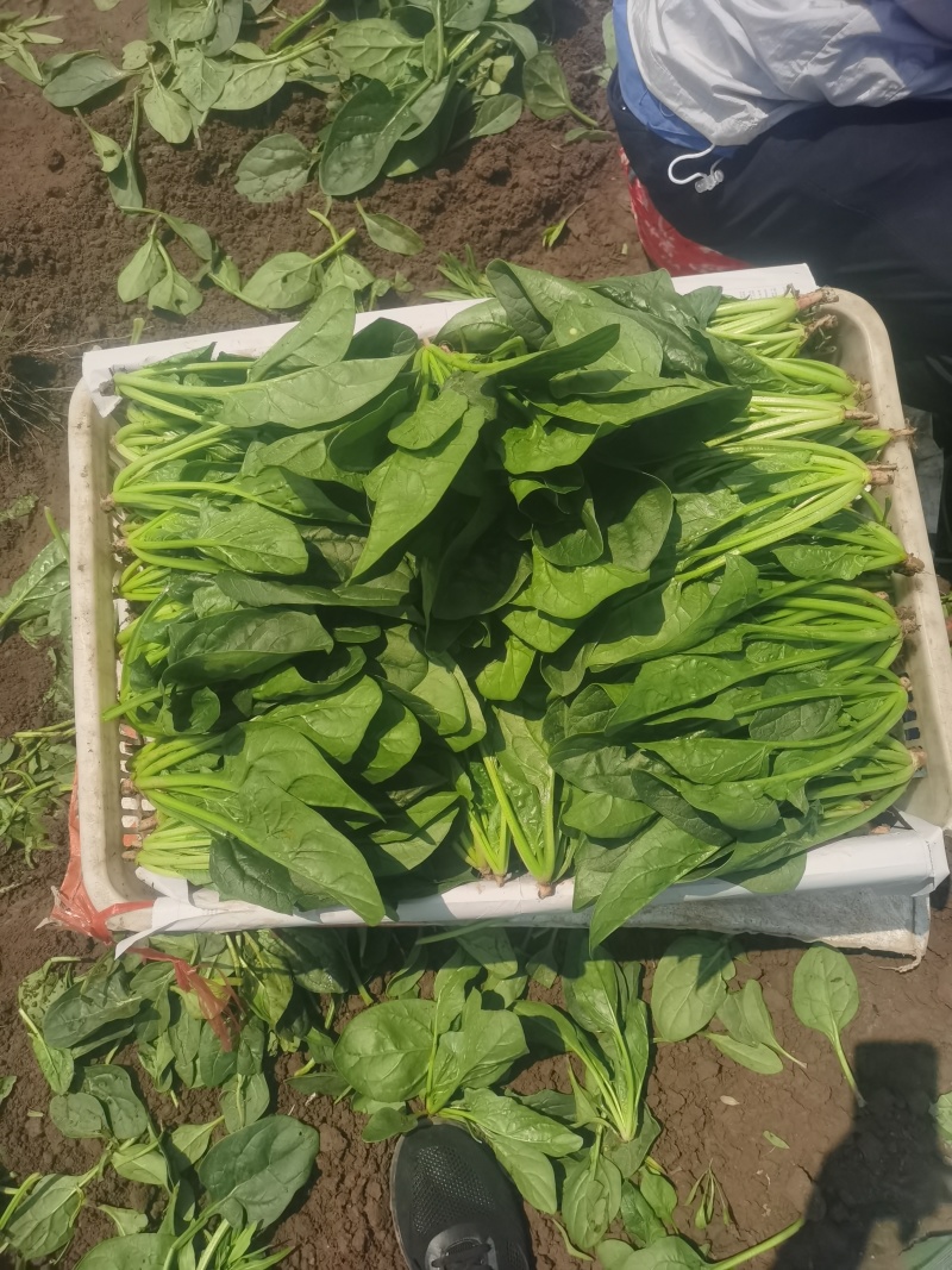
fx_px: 990
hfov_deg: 51.3
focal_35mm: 27
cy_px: 635
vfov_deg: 65.3
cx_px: 476
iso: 50
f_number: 1.8
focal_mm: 5.58
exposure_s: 1/4854
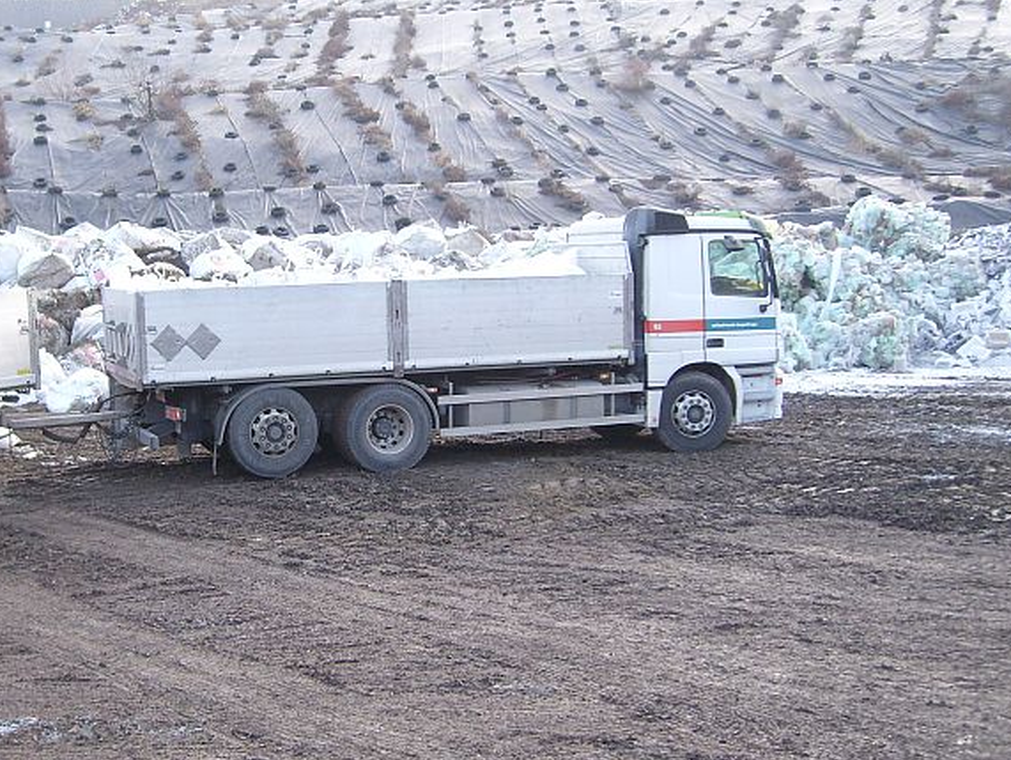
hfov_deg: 38.4
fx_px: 1432
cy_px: 386
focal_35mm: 49
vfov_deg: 29.7
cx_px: 328
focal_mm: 5.8
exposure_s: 1/168
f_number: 2.8
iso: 50
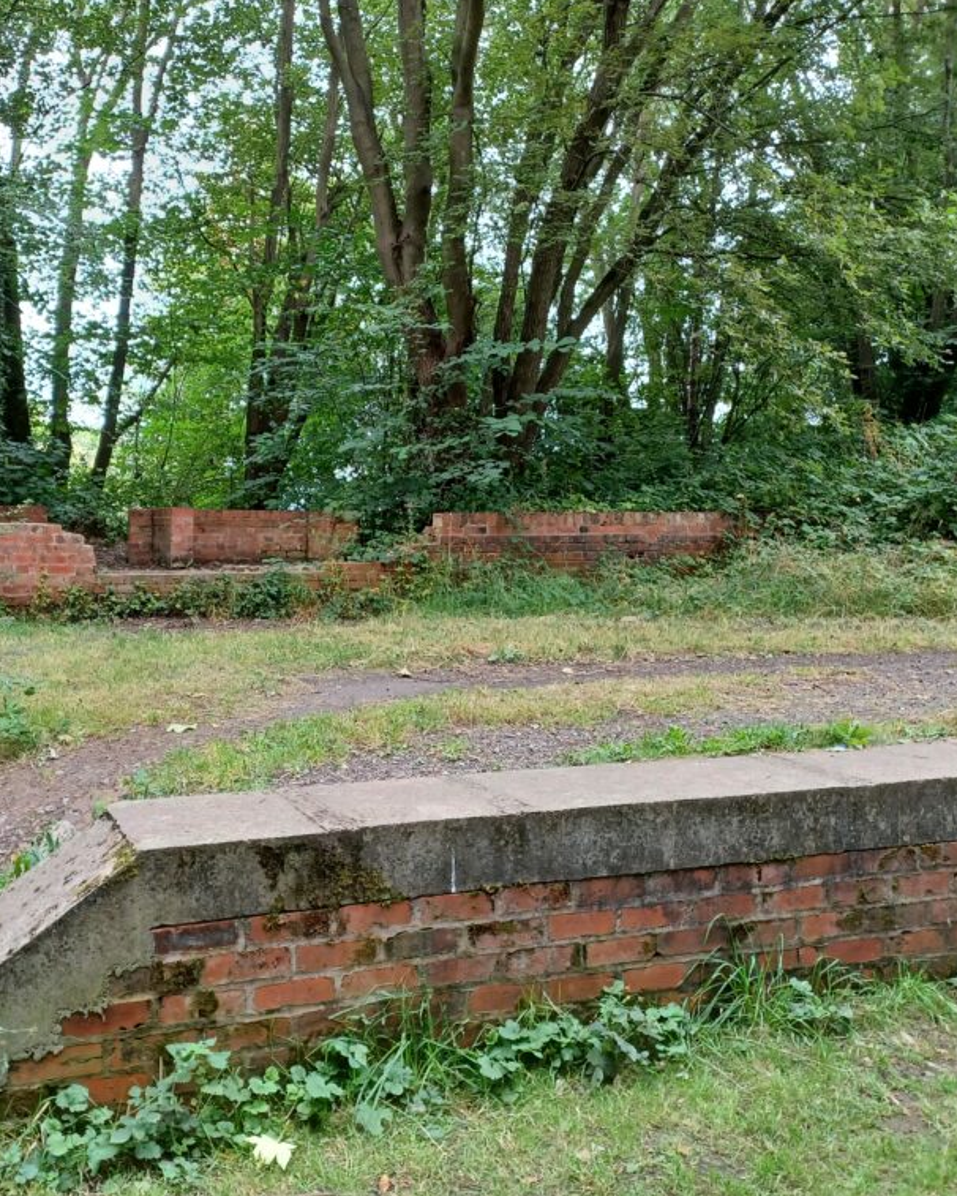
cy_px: 592
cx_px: 316
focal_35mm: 33
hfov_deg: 43.9
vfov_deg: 54.2
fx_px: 1168
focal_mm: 4.6
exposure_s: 1/50
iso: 125
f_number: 1.8
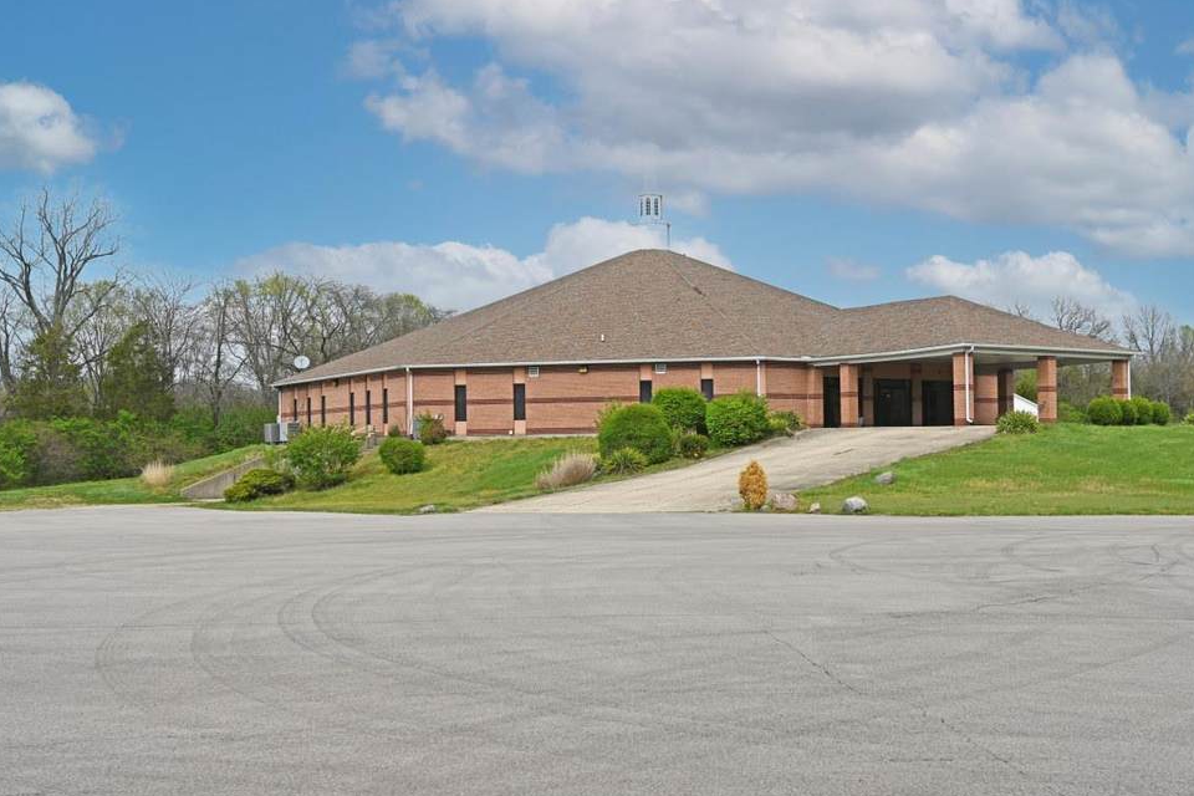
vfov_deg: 33.4
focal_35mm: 40
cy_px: 387
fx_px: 1327
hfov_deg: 48.3
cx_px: 692
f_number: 8
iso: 100
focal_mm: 30
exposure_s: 1/500
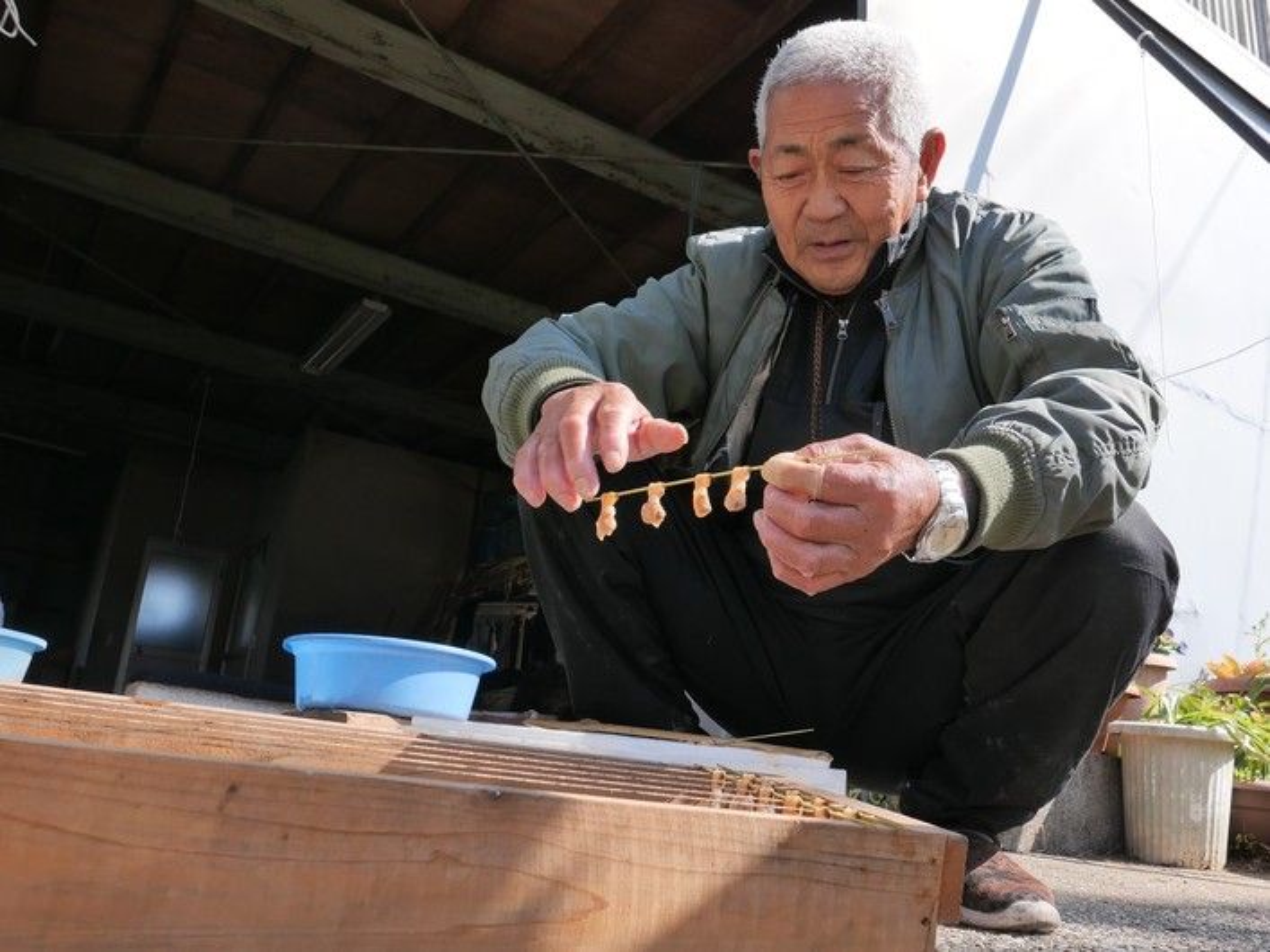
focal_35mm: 24
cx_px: 635
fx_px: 880
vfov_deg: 56.8
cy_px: 476
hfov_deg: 71.6
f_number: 5.6
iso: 200
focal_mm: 10.9
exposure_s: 1/320
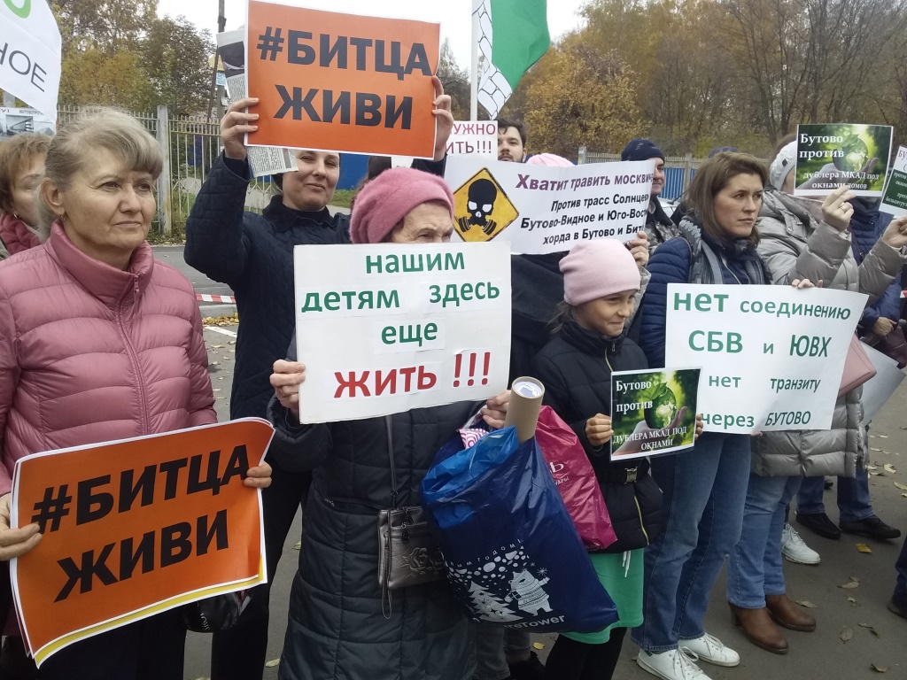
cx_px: 454
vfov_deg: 45.4
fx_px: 812
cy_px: 340
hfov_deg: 58.4
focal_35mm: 31
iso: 200
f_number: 2.2
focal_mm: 3.3
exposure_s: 1/302
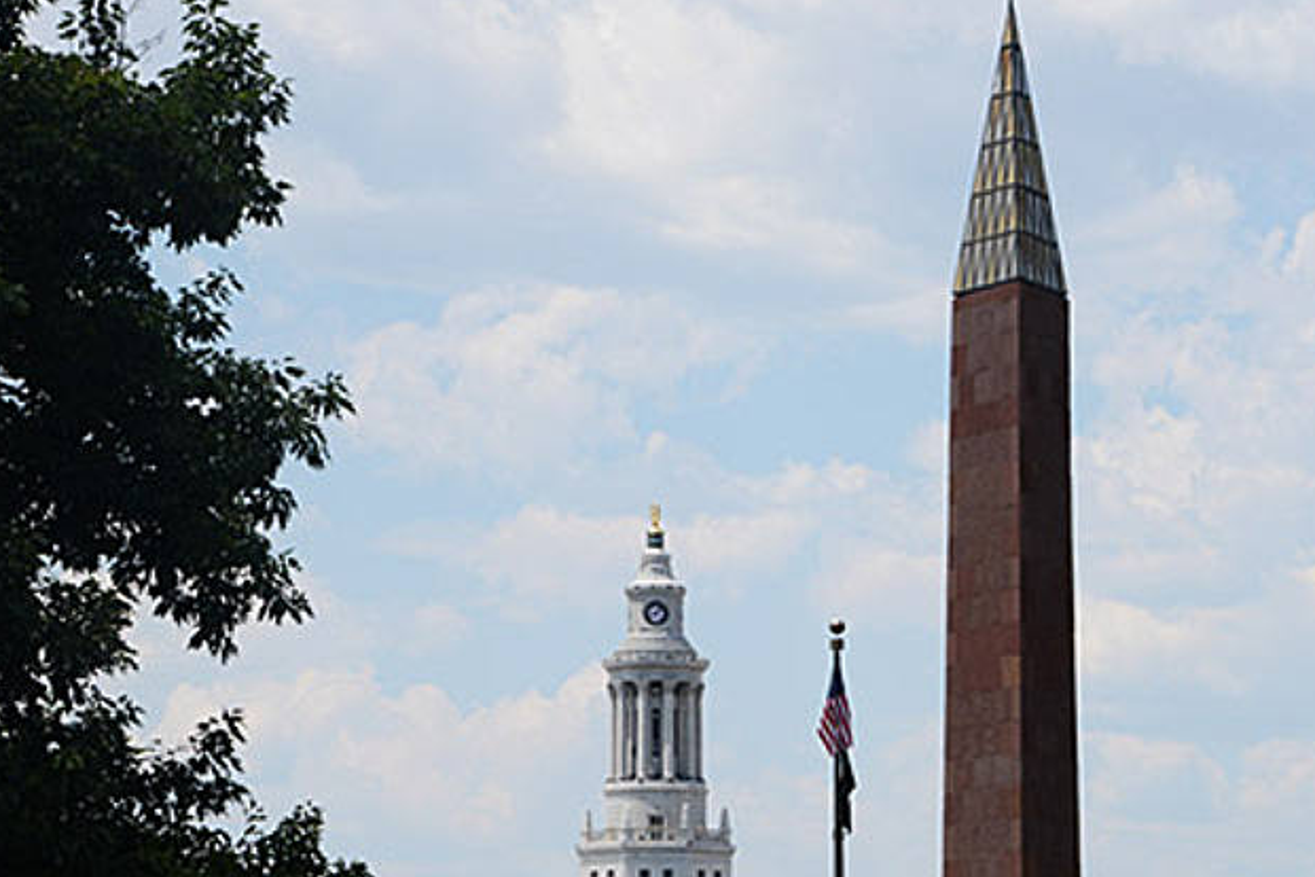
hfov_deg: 12.8
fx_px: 5881
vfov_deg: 8.5
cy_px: 633
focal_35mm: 161
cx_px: 762
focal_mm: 100
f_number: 7.1
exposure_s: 1/1000
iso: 250
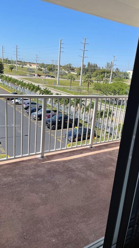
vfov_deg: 66.1
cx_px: 77
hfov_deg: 40.2
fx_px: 190
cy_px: 126
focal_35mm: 29
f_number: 1.6
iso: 32
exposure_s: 1/2747
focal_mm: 4.2
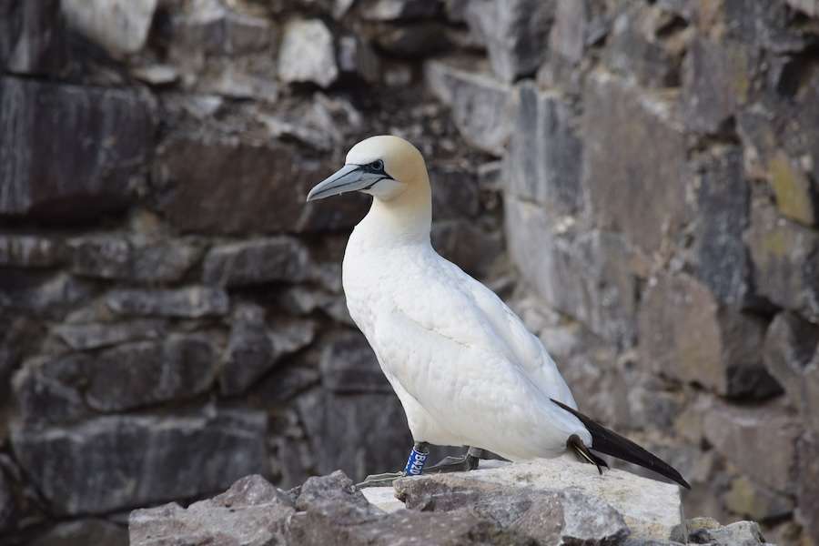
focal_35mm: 270
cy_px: 273
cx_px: 410
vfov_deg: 5.1
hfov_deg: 7.6
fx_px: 6142
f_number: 6.3
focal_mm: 180
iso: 200
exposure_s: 1/640
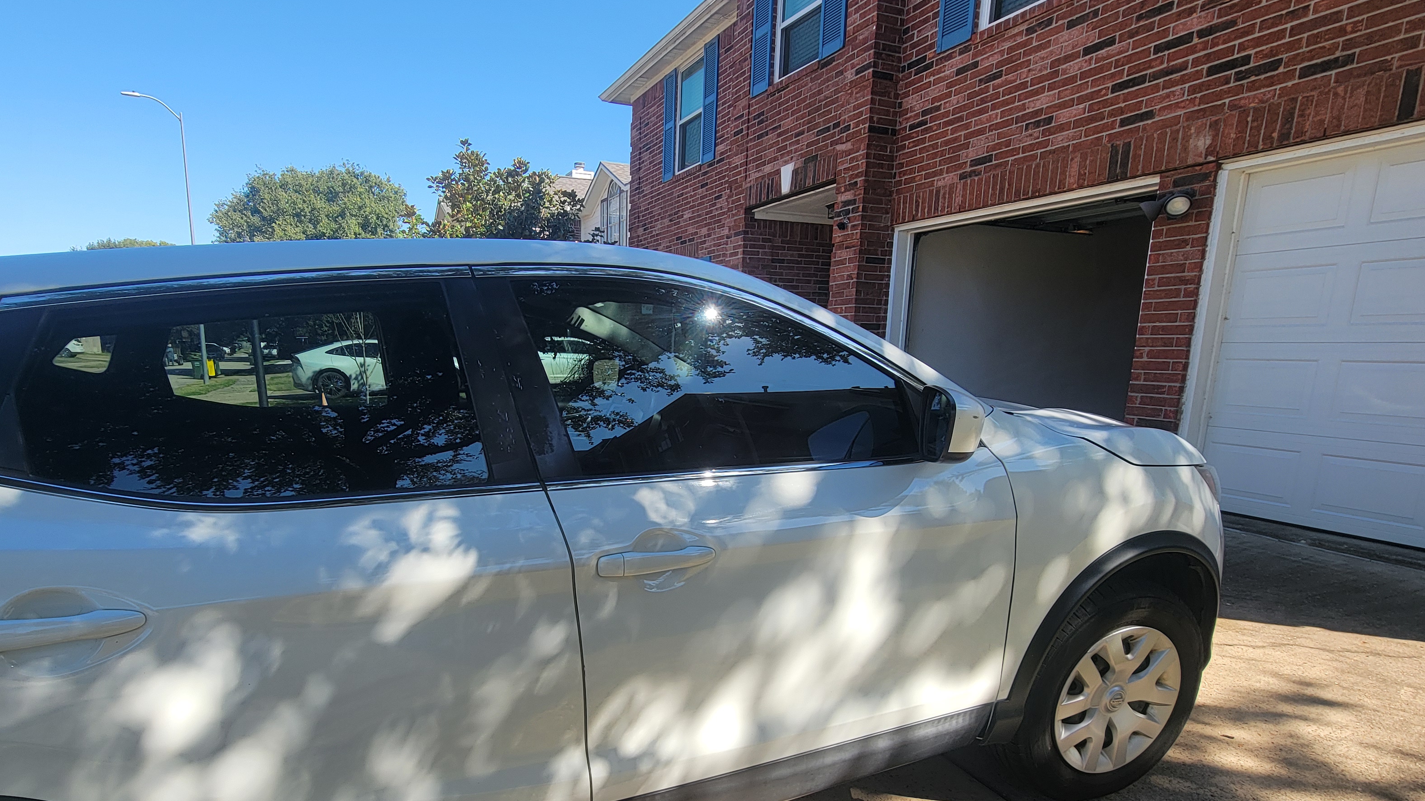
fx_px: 680
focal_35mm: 18
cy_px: 492
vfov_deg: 60.3
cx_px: 615
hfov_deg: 92.1
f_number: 2.2
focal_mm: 2.2
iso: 50
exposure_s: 1/746
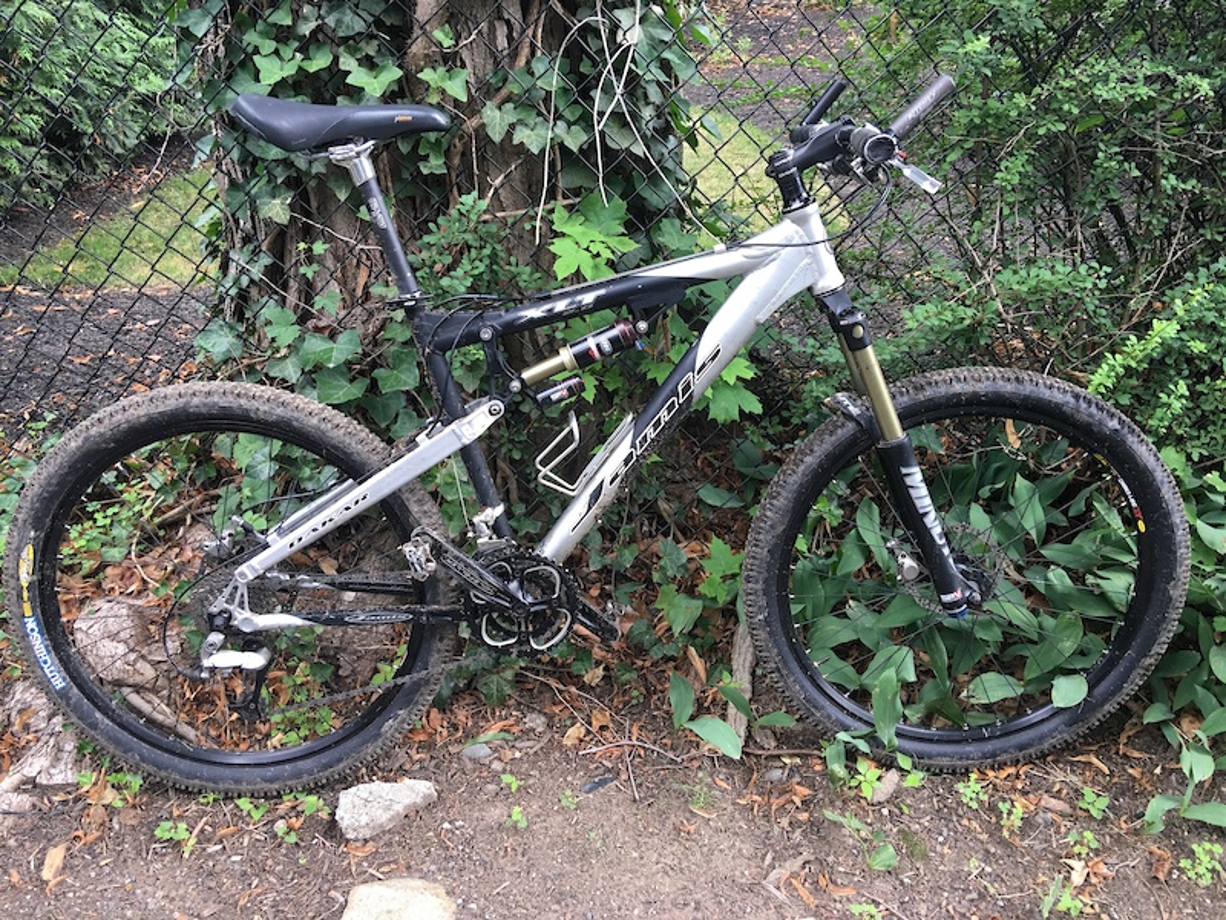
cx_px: 613
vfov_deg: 48.2
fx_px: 1027
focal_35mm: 29
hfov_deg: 61.7
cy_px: 460
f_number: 2.2
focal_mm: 4.15
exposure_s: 1/30
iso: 25
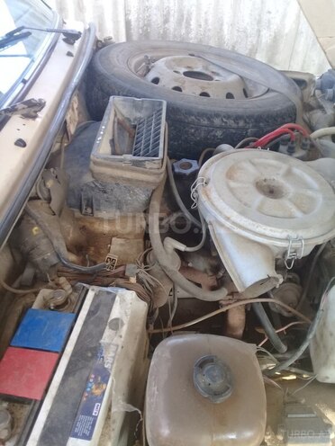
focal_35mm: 31
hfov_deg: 45.4
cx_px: 168
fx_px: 400
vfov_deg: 58.4
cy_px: 223
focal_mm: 3.3
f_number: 2.2
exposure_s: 1/50
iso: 50
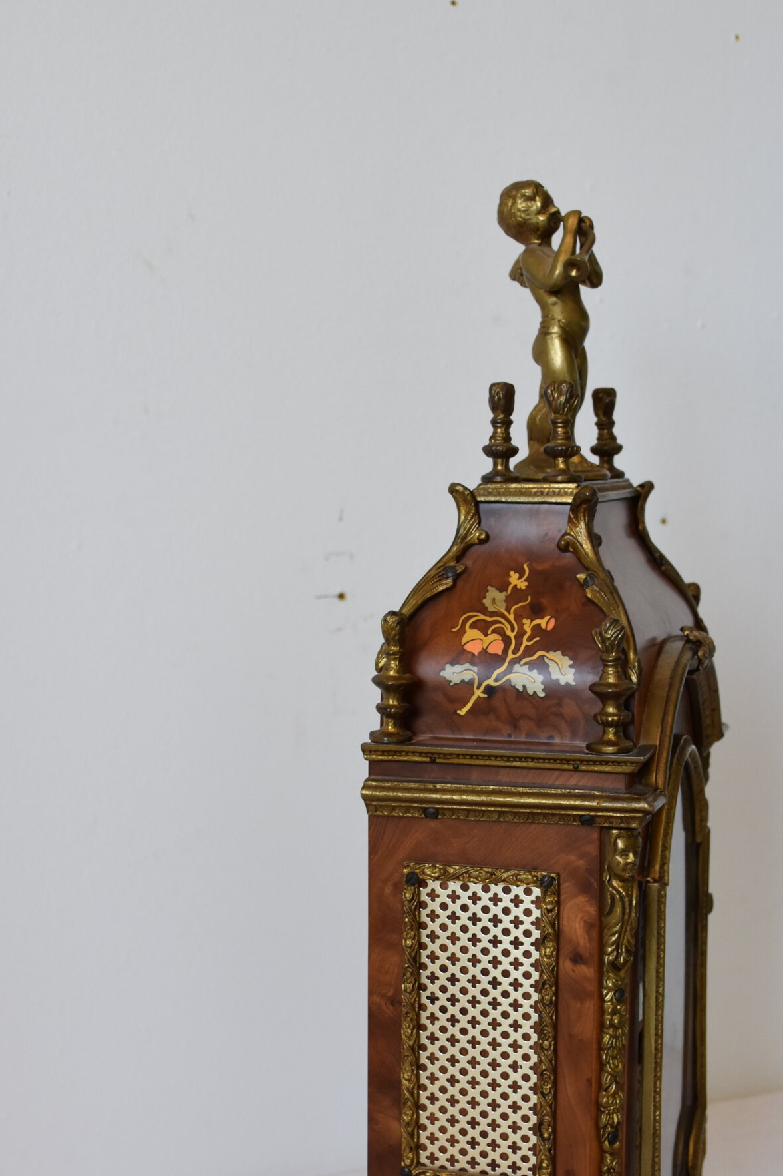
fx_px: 1916
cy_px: 746
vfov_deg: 33.9
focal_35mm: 59
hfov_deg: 23.1
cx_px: 397
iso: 800
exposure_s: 1/100
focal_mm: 27
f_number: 5
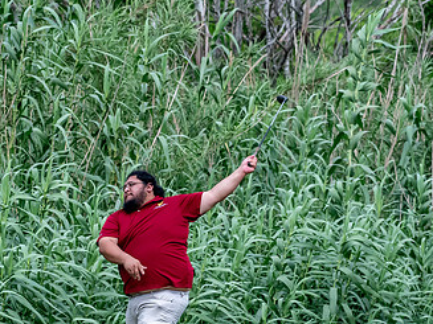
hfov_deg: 3.9
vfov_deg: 2.9
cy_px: 218
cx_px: 152
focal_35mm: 512
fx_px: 6402
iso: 1400
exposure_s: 1/2000
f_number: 5.6
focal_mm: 200
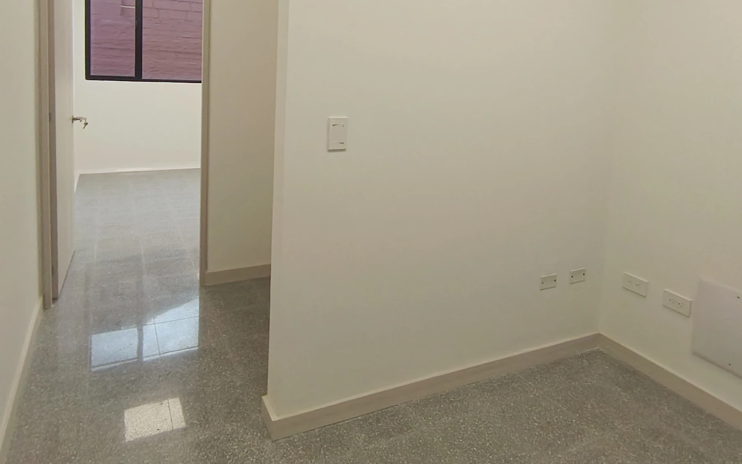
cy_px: 114
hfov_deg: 70.3
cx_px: 349
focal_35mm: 26
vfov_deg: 45.9
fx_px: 526
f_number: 2.2
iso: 243
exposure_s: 1/100
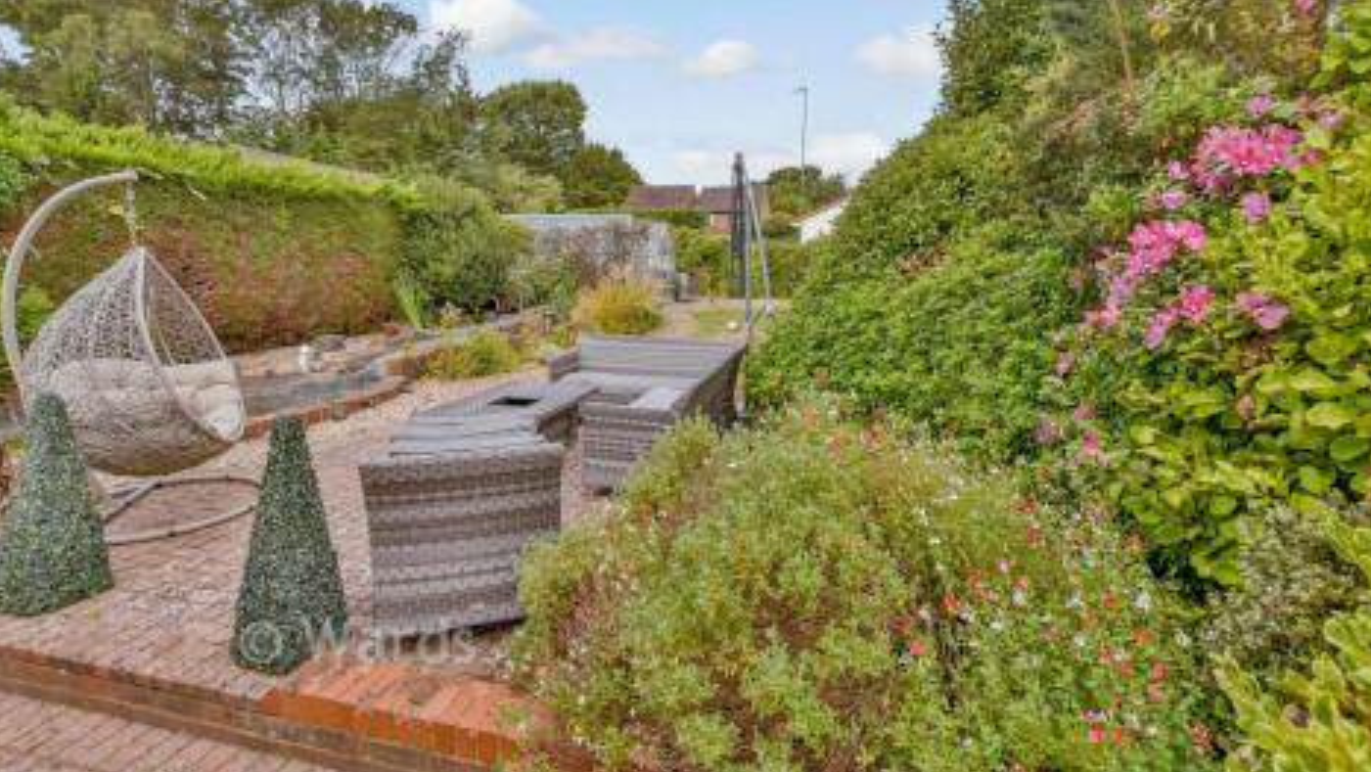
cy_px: 321
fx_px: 582
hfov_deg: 99.4
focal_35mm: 16
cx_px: 693
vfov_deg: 66.7
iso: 320
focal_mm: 10
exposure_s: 1/250
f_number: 8
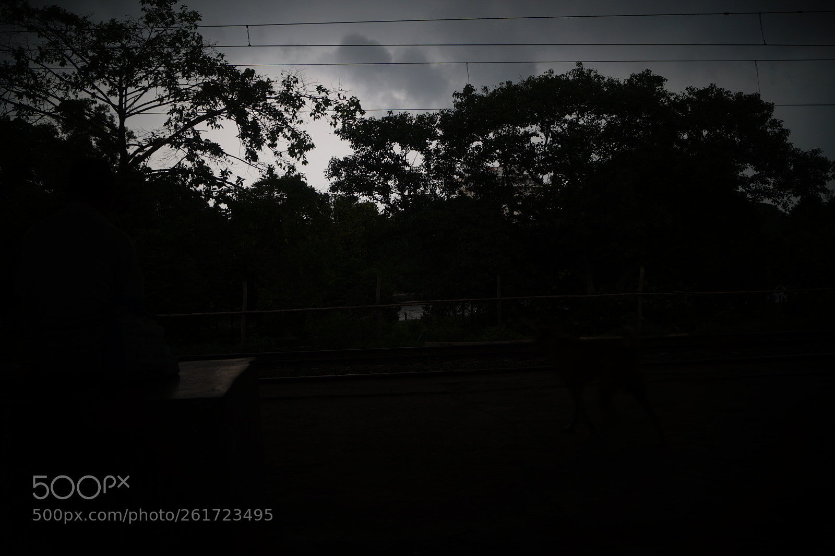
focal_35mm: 36
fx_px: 835
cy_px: 278
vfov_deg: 36.8
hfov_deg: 53.2
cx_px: 418
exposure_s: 1/13
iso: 100
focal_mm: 24
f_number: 5.6
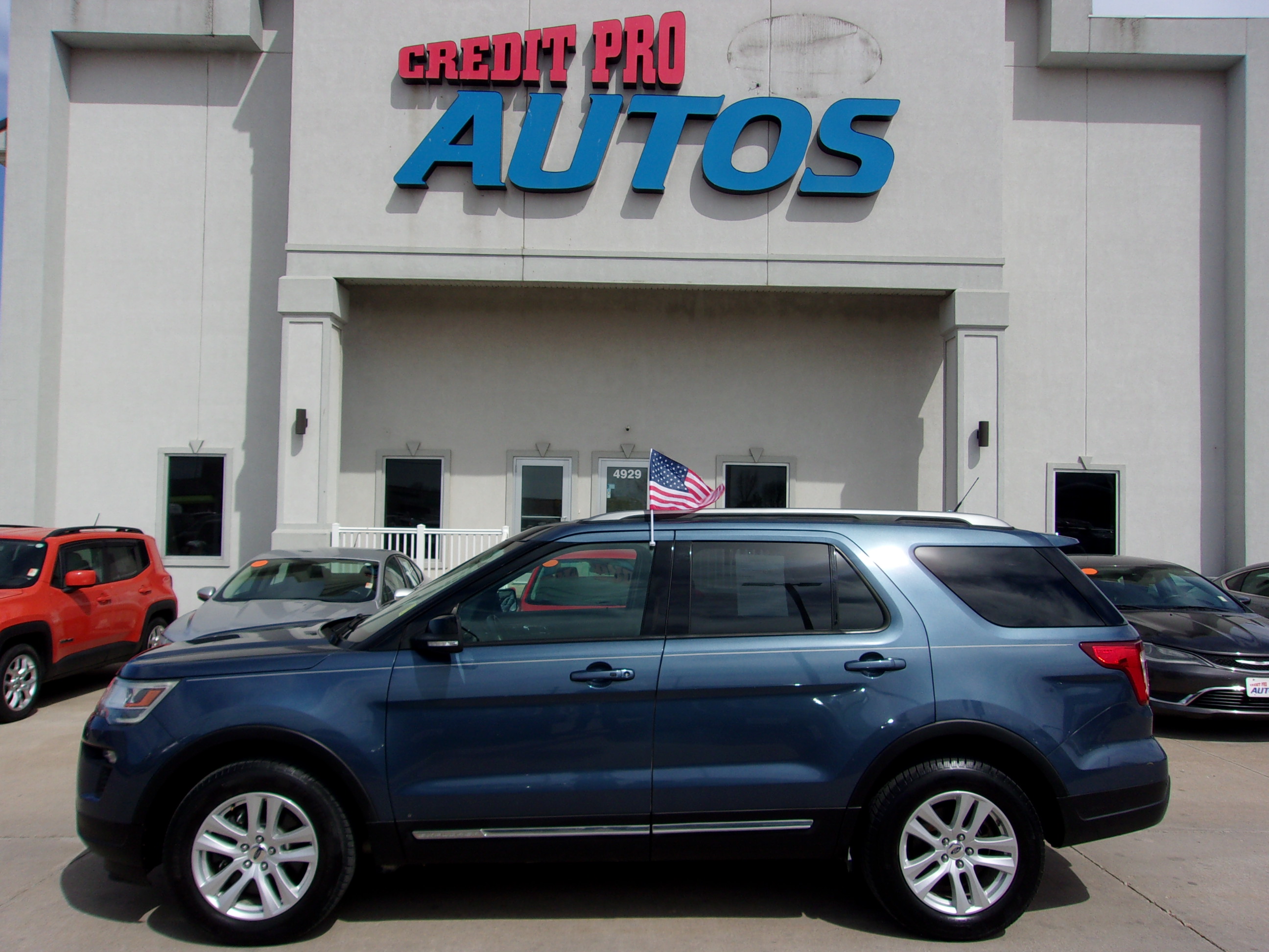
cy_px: 476
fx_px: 990
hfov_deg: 65.3
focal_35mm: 27
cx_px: 634
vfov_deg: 51.4
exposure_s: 1/170
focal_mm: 4.9
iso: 80
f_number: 10.4
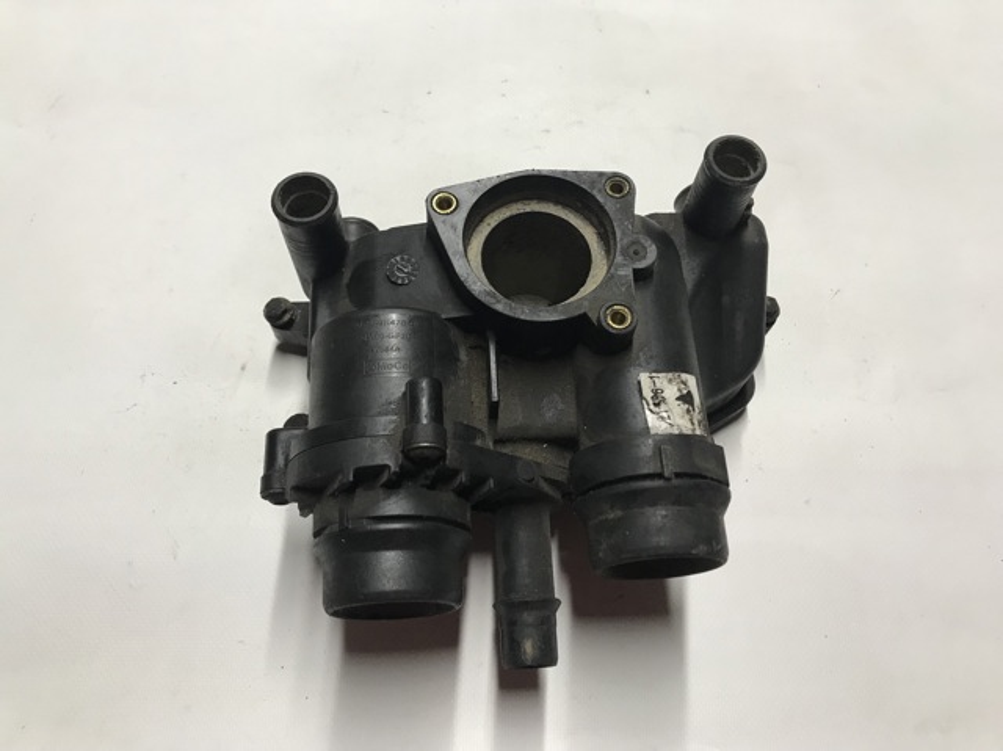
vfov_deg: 49.7
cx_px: 502
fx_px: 811
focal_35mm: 28
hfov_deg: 63.5
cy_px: 376
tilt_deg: -65.3
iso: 32
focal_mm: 3.99
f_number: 1.8
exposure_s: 1/33
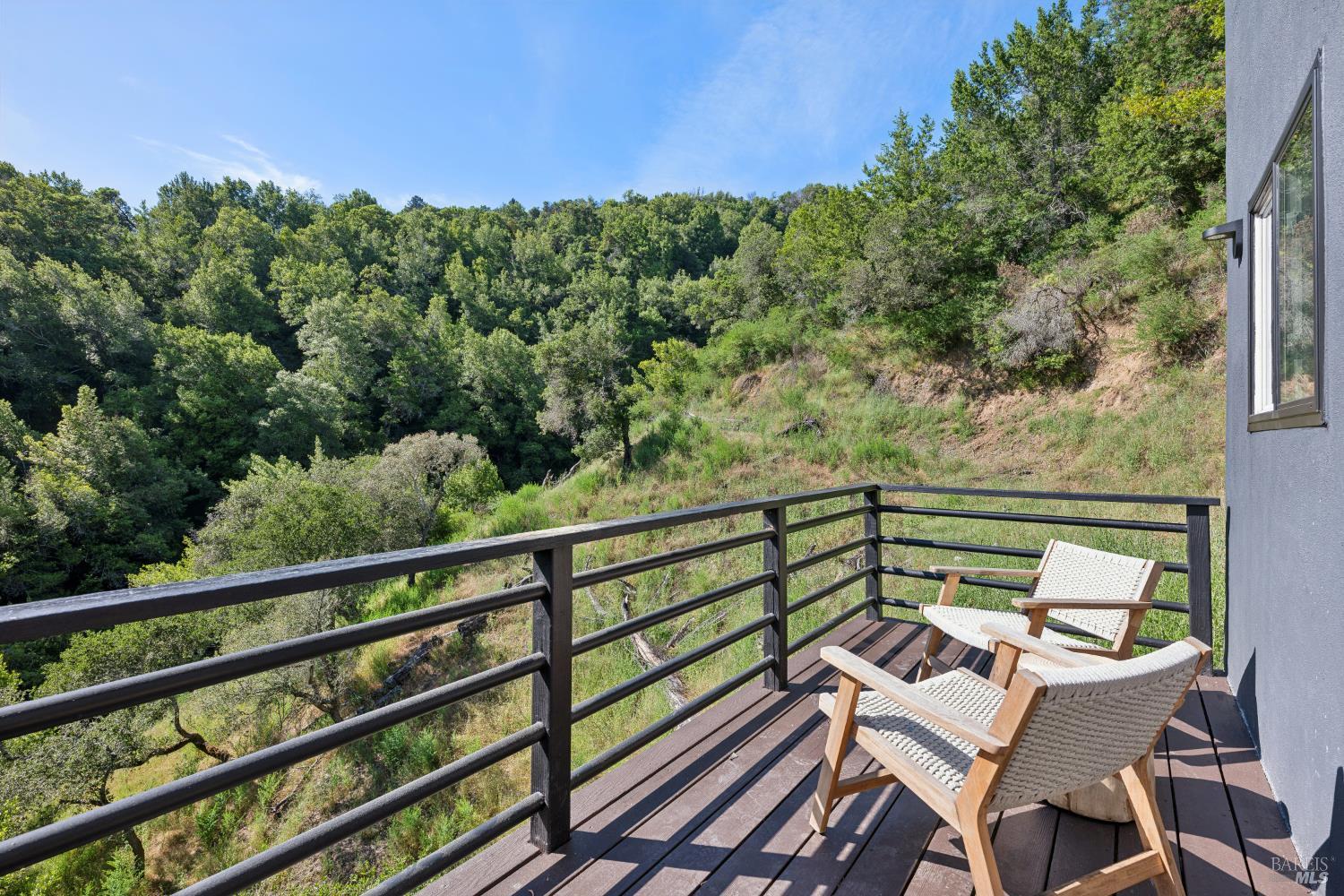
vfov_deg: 72.1
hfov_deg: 95.0
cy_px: 448
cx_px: 672
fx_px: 616
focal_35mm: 16
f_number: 8
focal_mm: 16.5
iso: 100
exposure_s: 1/125
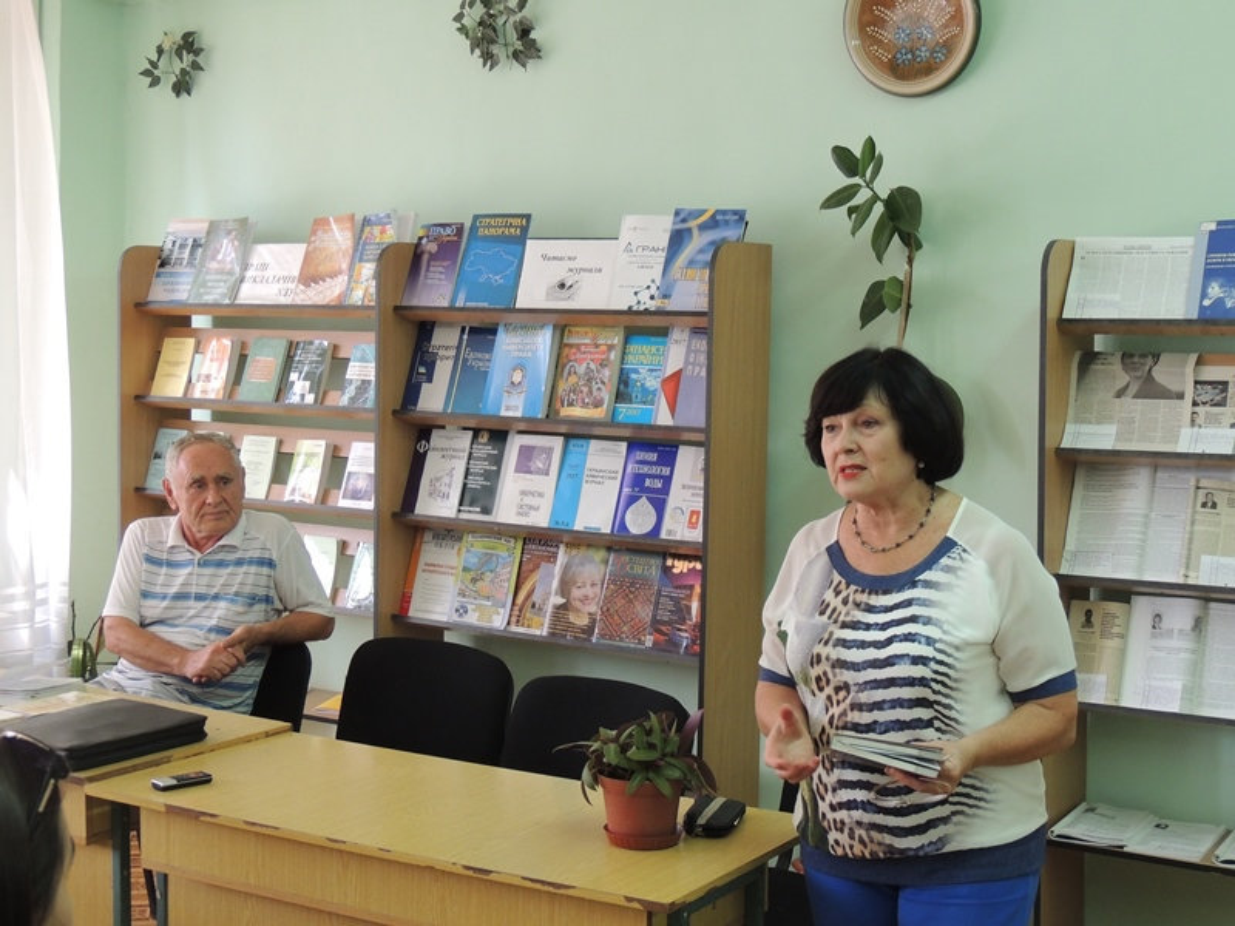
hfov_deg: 38.2
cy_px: 463
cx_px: 618
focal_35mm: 50
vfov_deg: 29.1
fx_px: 1784
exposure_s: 1/40
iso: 400
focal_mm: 8.9
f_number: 3.6
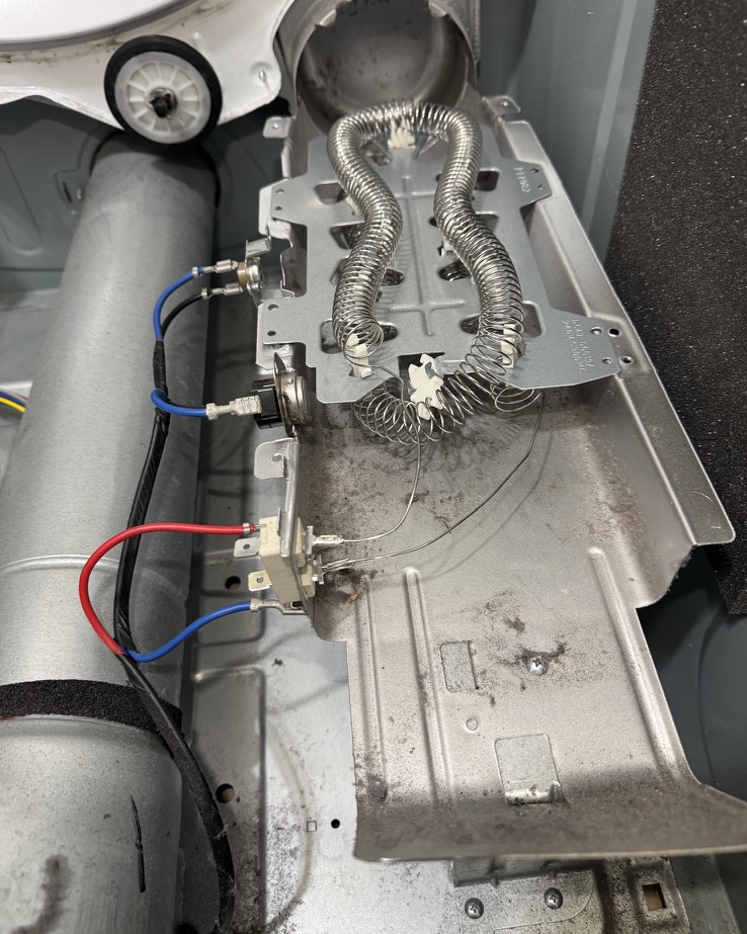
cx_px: 386
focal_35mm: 26
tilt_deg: -48.6
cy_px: 426
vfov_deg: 65.9
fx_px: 719
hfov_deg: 54.9
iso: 320
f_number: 1.78
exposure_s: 1/60
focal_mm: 6.76
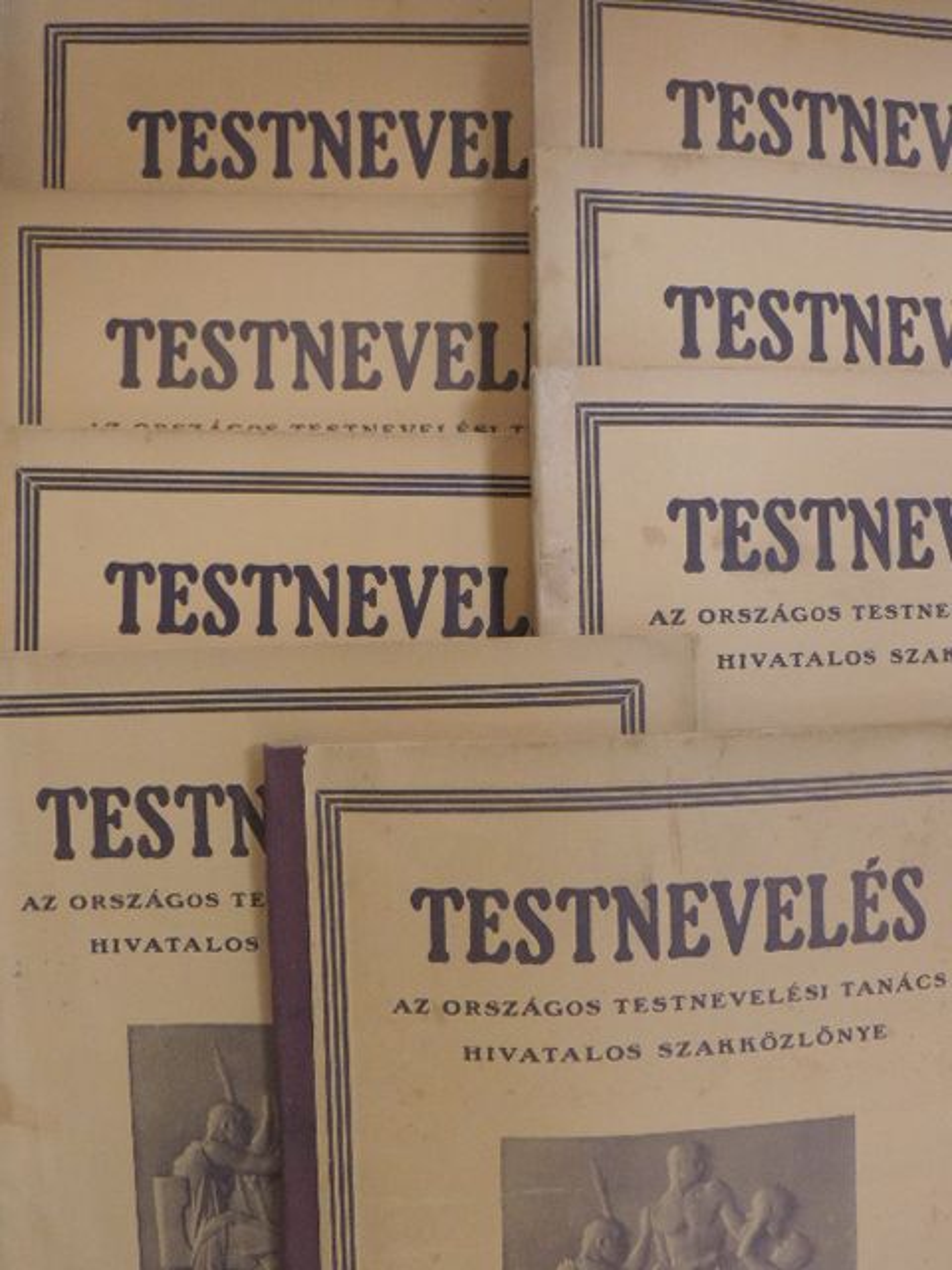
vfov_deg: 43.9
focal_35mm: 43
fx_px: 1577
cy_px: 635
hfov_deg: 33.6
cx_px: 476
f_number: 3.4
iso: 1100
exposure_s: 1/100
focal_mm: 7.6
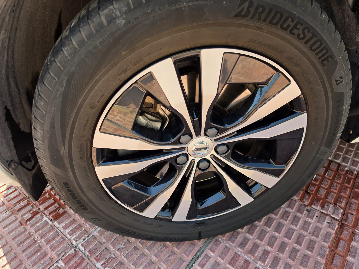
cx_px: 180
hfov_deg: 73.9
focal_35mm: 23
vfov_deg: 58.9
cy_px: 134
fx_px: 239
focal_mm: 6.5
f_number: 1.4
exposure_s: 1/201
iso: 10
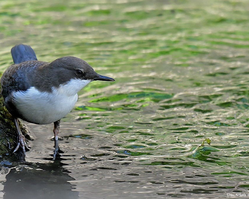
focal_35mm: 647
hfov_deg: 3.0
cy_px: 99
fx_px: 4766
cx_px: 106
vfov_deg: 2.4
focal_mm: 380
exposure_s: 1/500
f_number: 5.6
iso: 2000
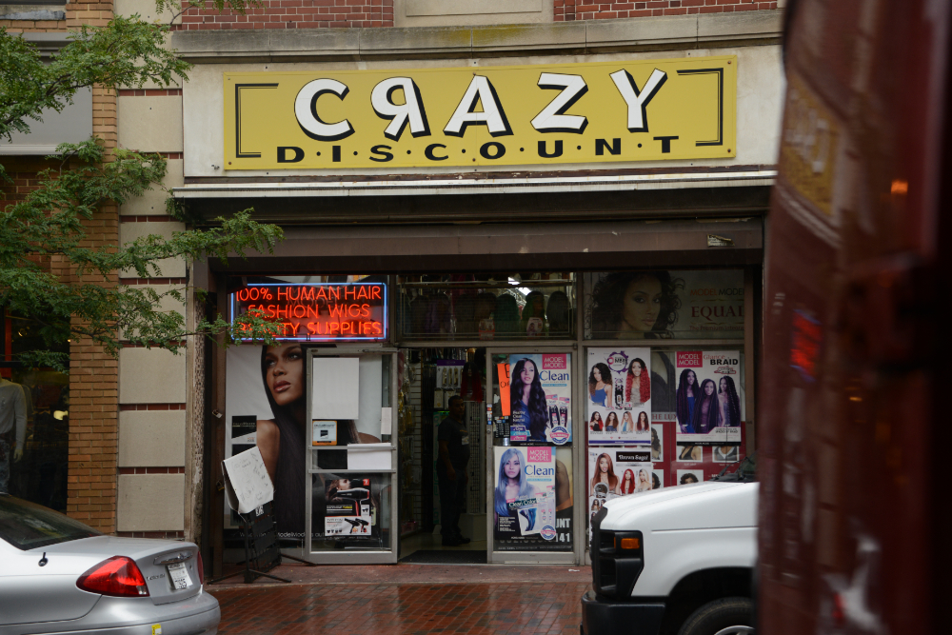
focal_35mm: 68
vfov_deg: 20.0
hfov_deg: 29.7
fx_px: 1798
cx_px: 476
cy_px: 318
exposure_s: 1/320
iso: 500
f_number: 4.8
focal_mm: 68
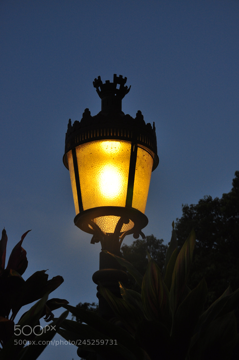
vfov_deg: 20.6
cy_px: 180
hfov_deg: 13.8
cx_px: 120
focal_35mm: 99
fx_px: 988
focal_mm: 66
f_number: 9
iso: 400
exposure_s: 1/125
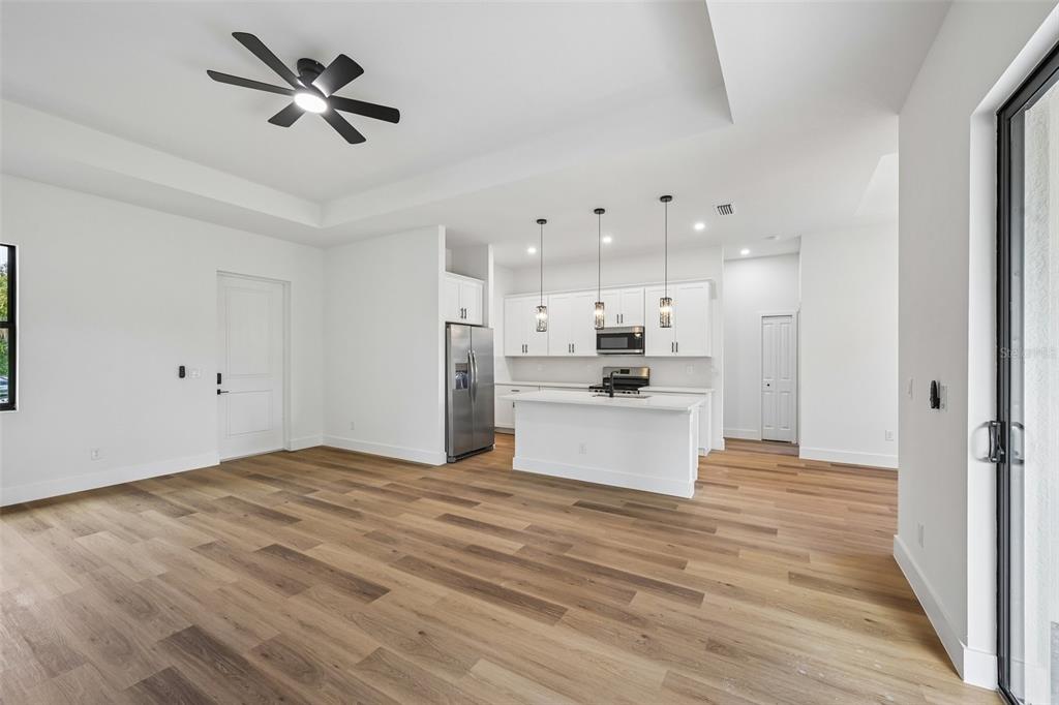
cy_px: 352
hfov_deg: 104.3
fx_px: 412
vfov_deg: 81.2
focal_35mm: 14
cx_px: 530
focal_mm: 14
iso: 400
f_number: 8
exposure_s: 1/20
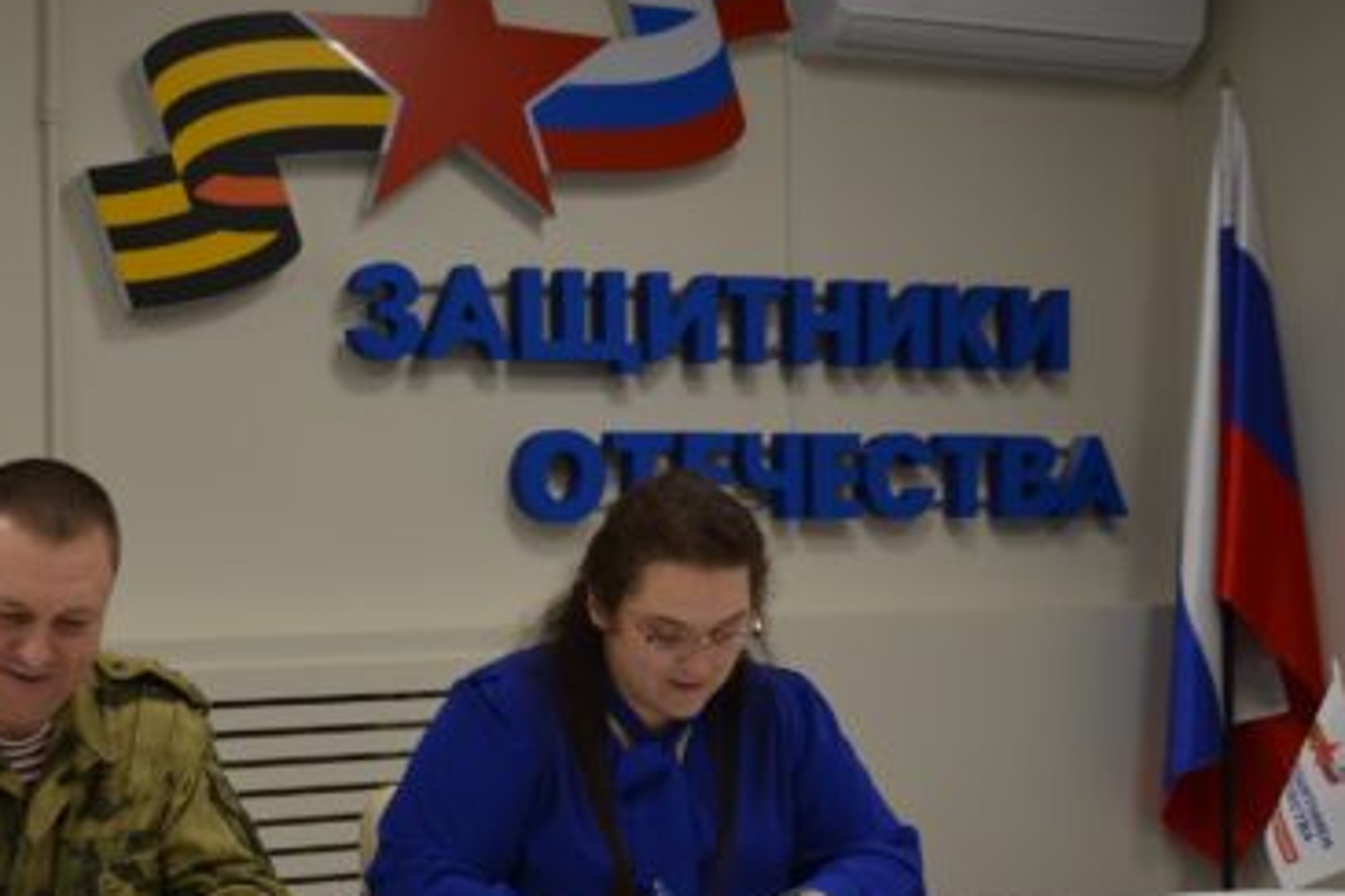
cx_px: 467
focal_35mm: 59
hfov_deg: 33.7
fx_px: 2204
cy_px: 566
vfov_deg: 22.9
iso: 400
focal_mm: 24
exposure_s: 1/80
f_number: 4.5
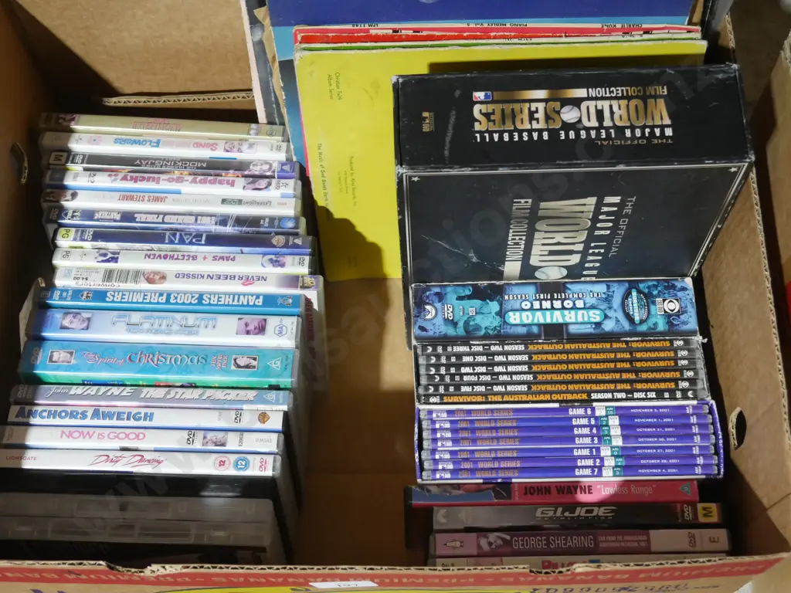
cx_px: 396
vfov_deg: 29.1
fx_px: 1143
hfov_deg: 38.2
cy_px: 296
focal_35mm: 50
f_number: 5.3
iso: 2500
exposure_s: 1/60
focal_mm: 25
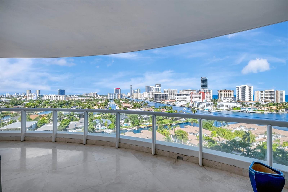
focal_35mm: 15
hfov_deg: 100.4
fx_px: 120
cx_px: 144
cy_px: 96
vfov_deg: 77.3
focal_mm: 10
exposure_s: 1/1000
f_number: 9
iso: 640
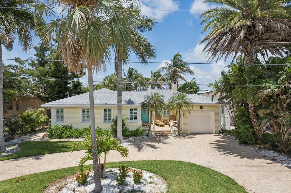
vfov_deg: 57.2
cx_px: 146
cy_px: 96
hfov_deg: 78.6
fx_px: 178
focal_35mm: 22
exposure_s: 1/640
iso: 100
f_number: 2.8
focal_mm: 8.4
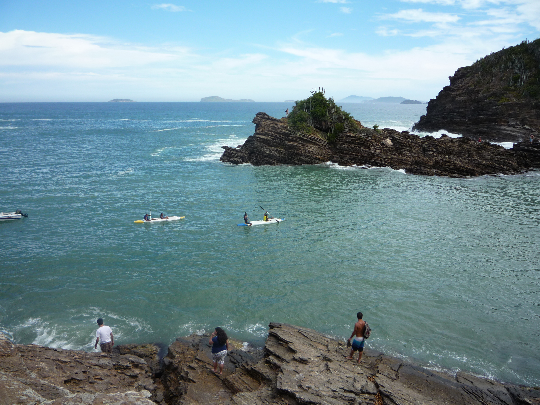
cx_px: 270
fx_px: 468
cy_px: 202
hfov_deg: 60.0
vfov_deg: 46.8
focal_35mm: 30
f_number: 4.5
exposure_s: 1/500
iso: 100
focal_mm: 5.2
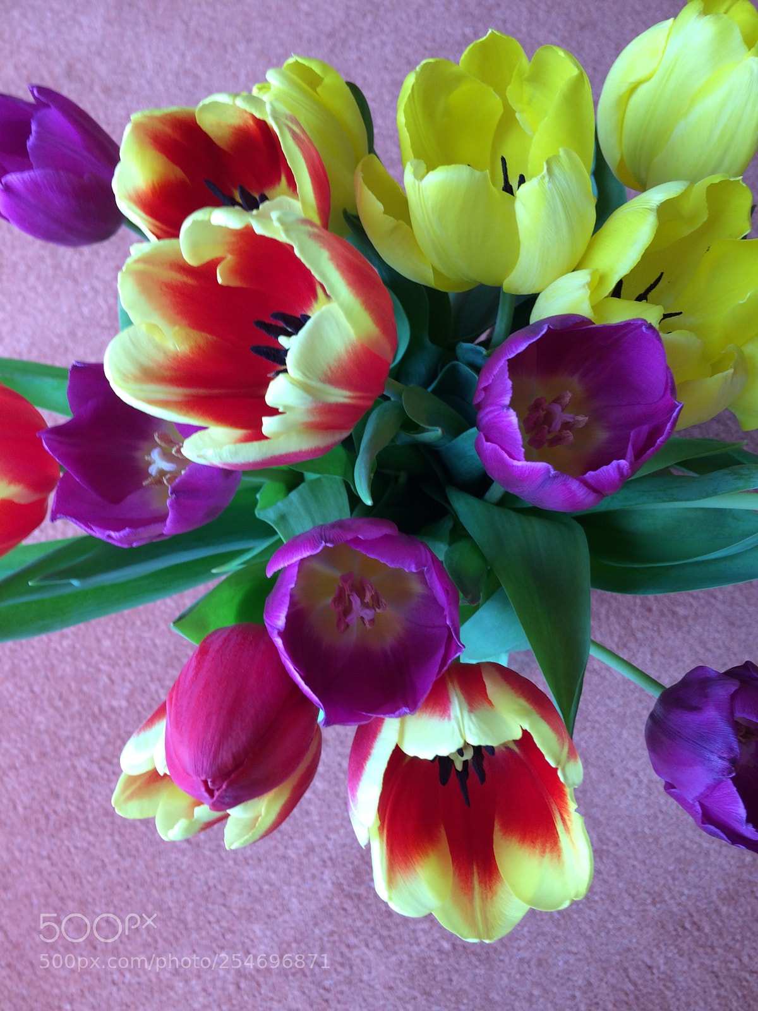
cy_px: 506
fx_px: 847
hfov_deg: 48.2
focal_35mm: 29
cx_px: 379
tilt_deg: -82.3
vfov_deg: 61.7
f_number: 2.2
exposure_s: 1/50
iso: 40
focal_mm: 4.15
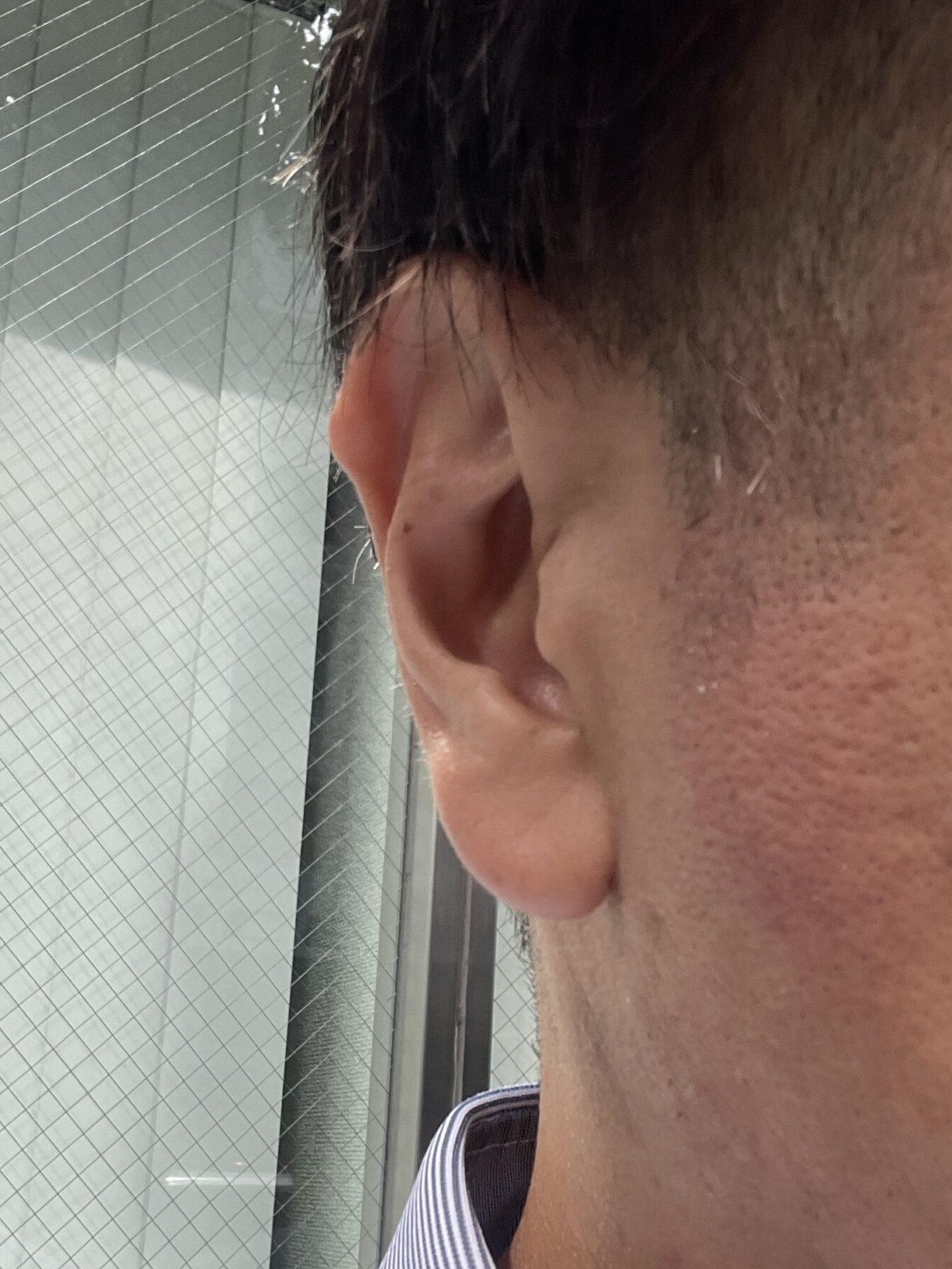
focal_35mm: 43
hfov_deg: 33.5
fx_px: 1576
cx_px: 403
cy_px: 862
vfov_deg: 43.1
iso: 25
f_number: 2.2
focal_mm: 2.71
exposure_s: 1/224
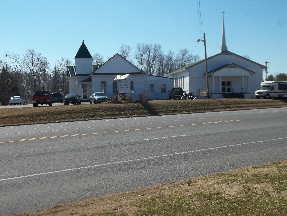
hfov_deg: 41.2
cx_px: 144
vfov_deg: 31.5
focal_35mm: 46
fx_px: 381
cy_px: 108
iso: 64
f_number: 8.8
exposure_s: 1/200
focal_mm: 8.3
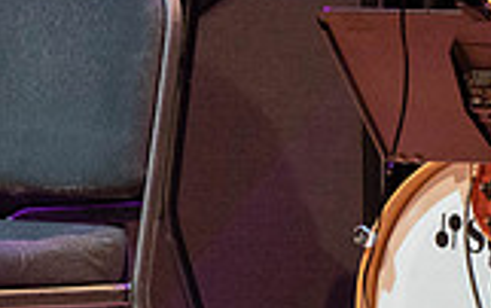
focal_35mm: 1191
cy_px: -111
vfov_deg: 1.1
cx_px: 217
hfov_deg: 1.8
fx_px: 15954
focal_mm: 324
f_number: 8
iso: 5000
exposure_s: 1/320
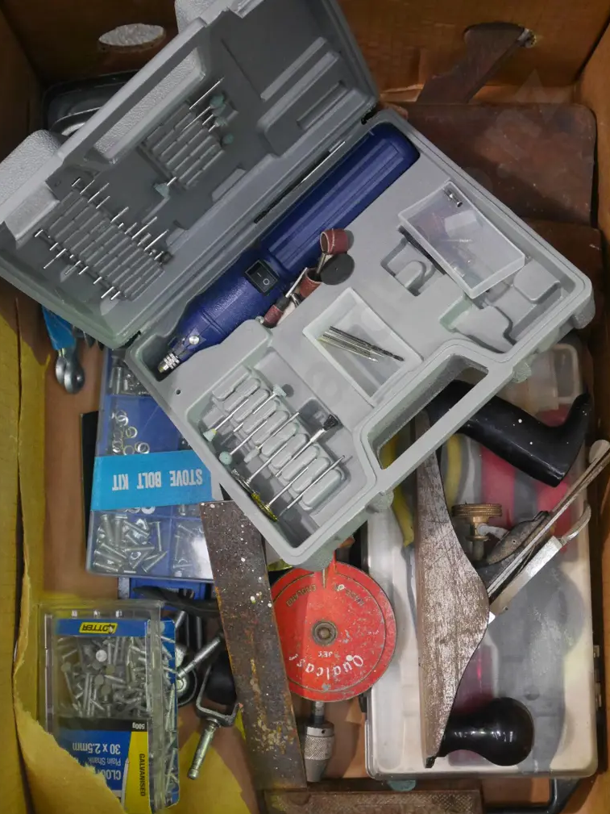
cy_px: 412
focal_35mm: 65
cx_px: 303
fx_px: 1527
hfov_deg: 22.6
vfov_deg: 29.8
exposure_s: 1/40
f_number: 5.6
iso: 3200
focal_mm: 32
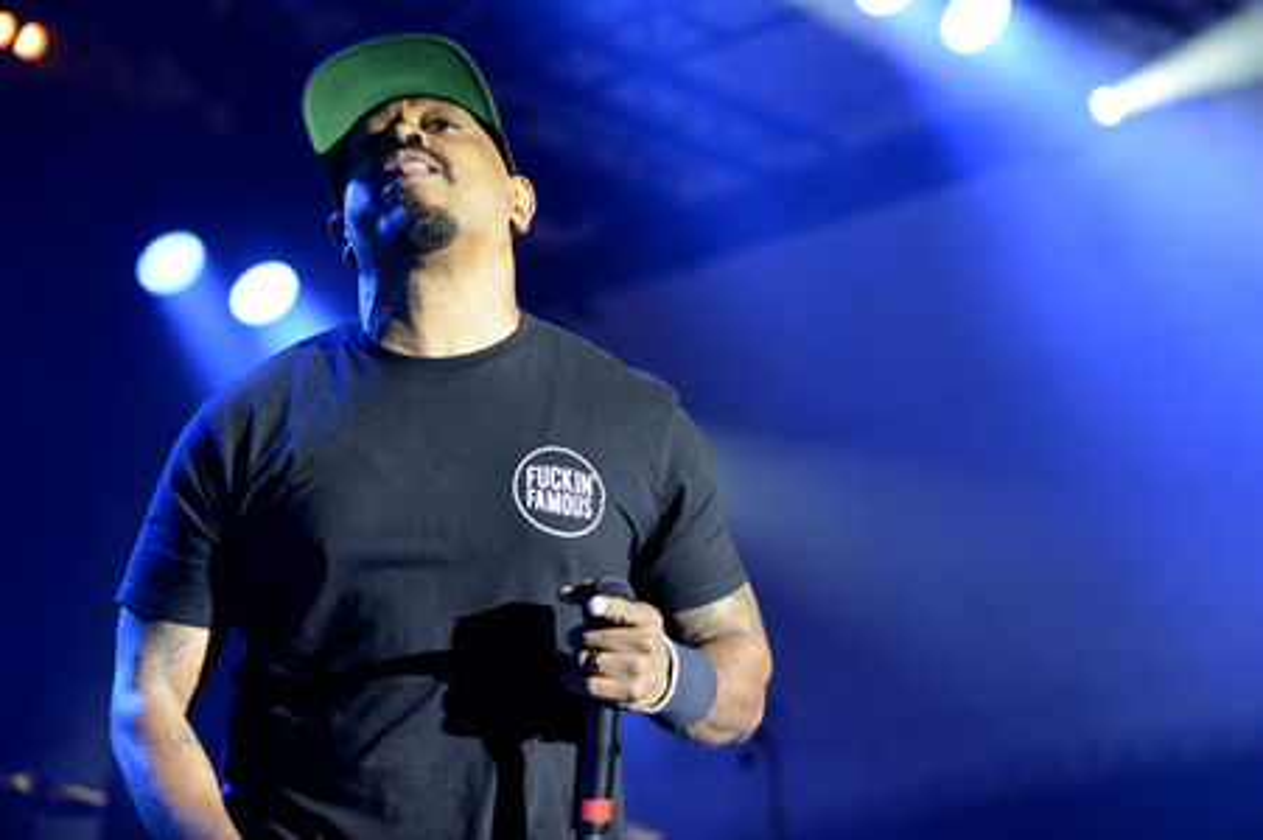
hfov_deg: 23.7
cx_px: 632
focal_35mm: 86
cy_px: 420
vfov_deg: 15.9
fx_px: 3015
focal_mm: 86
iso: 3200
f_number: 3.5
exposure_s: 1/250
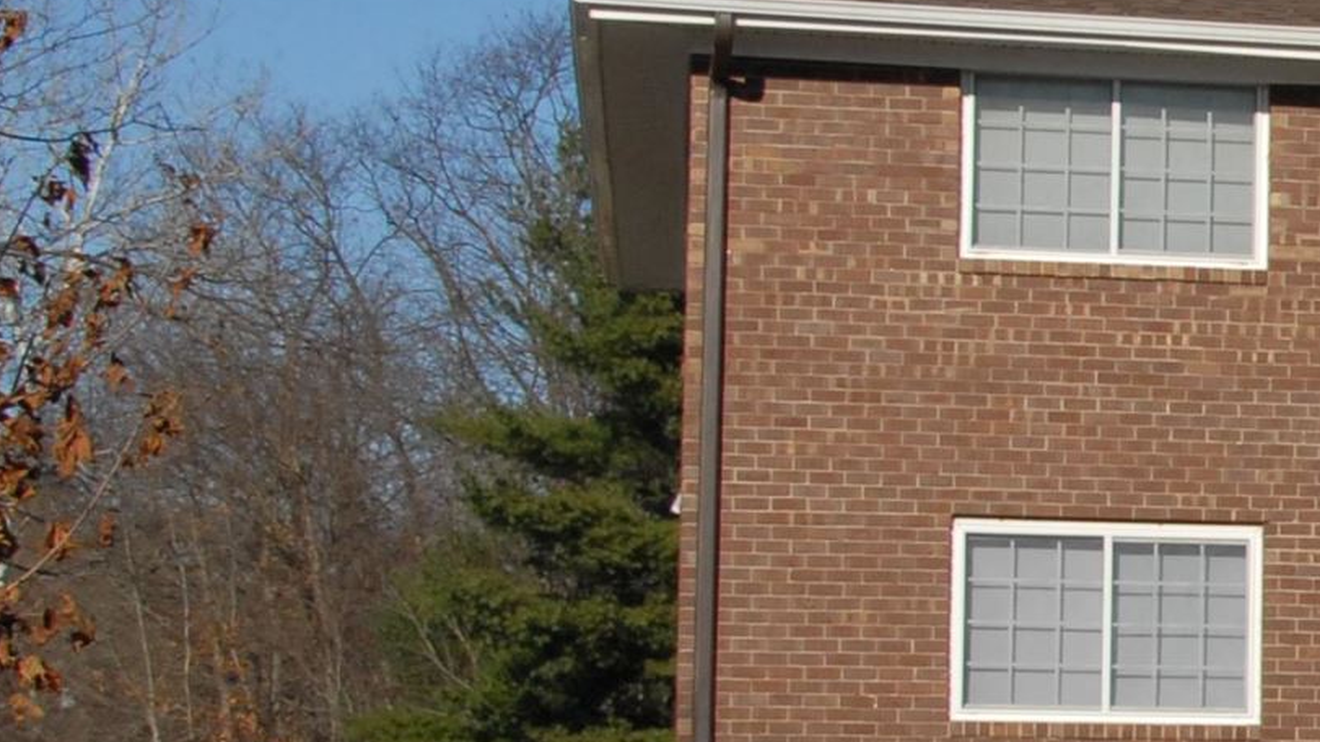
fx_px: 5005
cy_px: 555
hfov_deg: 13.7
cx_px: 2258
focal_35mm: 143
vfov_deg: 8.5
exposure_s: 1/500
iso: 400
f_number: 11
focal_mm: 24
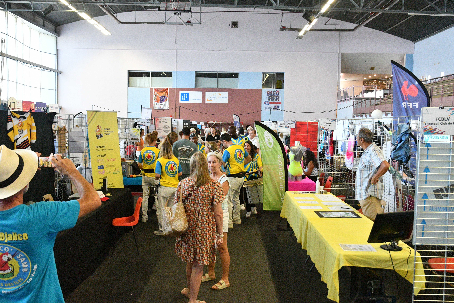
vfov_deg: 40.0
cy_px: 152
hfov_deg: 57.2
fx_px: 416
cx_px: 227
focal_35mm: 33
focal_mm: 22
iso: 6400
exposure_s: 1/250
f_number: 5.6
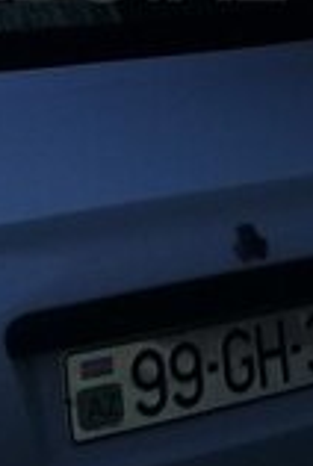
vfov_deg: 19.4
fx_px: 1311
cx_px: 59
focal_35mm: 101
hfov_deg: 13.5
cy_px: -32
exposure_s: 1/300
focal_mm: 3.3
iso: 50
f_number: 2.2
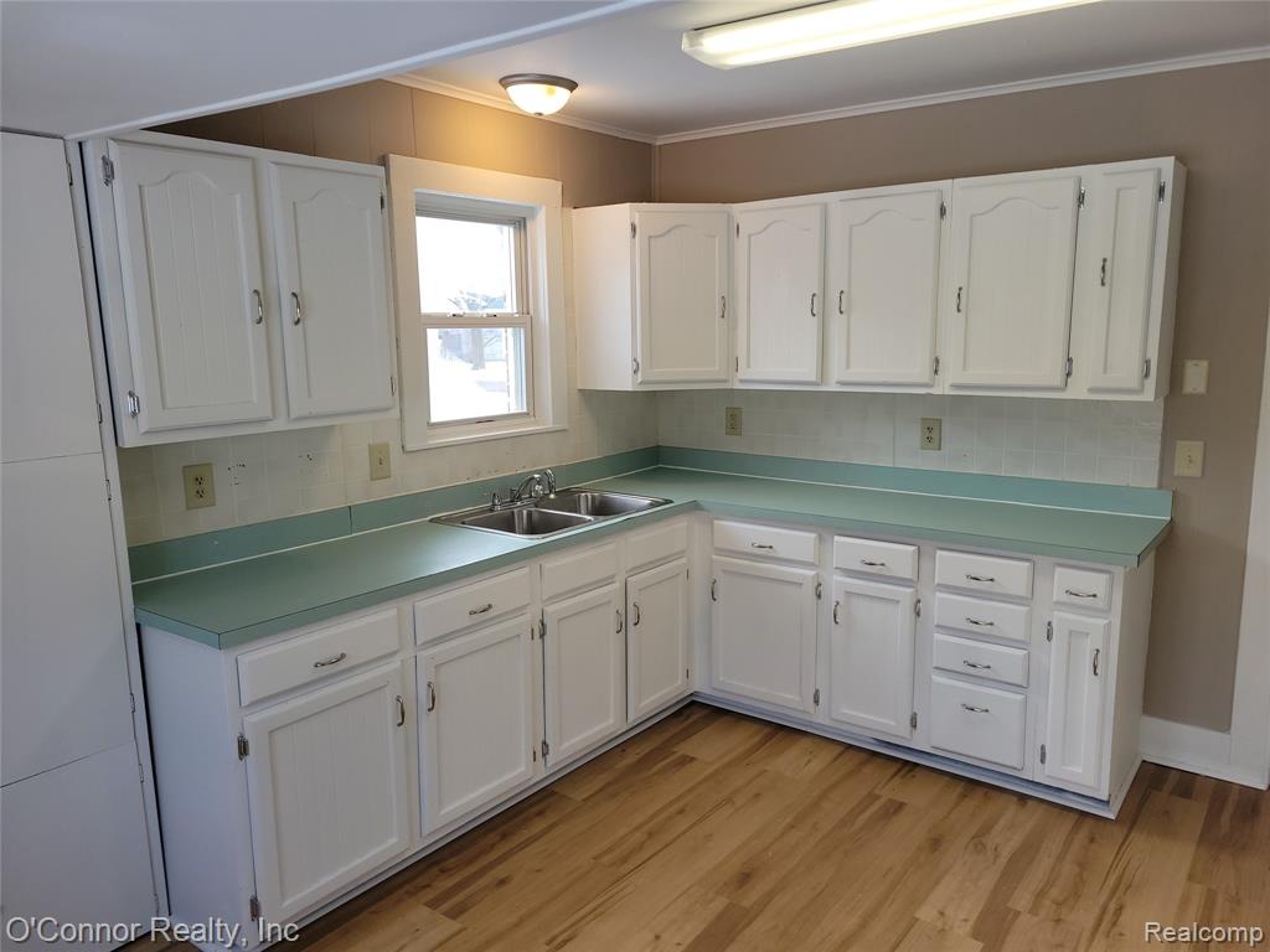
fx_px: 954
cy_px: 476
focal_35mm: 26
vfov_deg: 53.1
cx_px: 635
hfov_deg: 67.3
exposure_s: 1/156
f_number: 1.8
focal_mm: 5.4
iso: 40
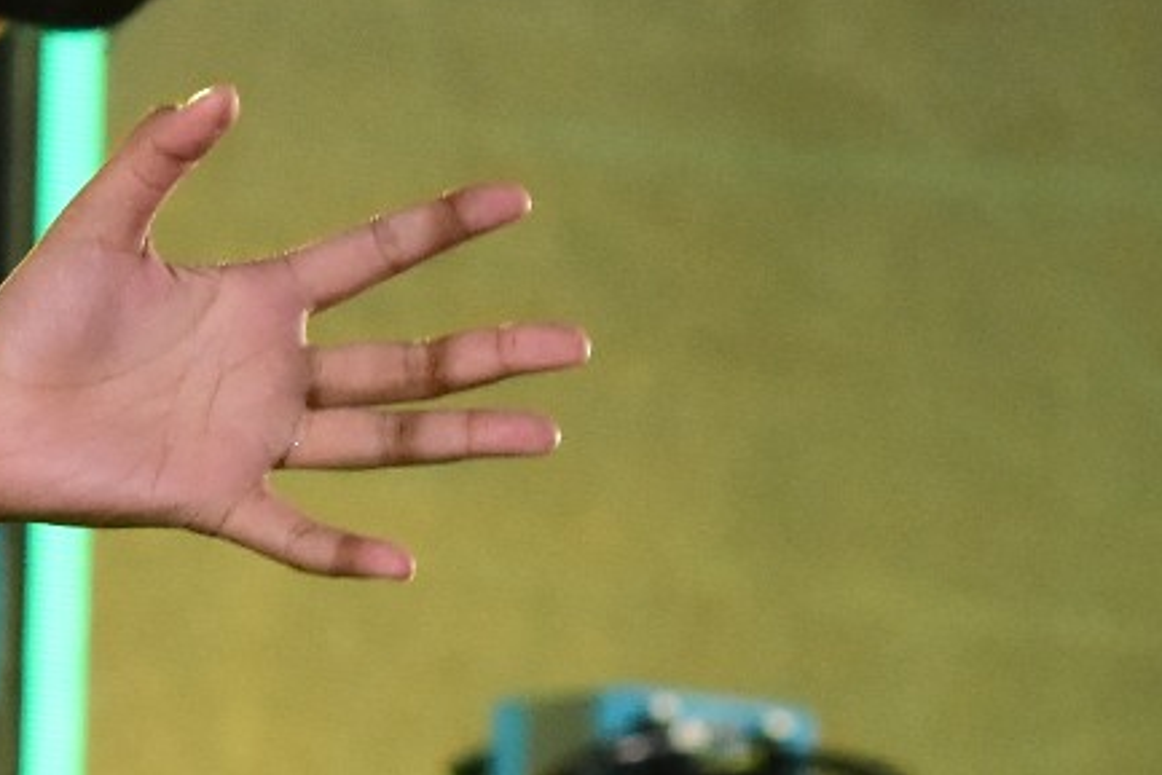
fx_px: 29222
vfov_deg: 1.5
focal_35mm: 905
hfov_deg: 2.3
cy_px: 31
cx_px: -327
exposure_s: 1/200
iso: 4000
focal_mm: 145
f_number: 5.6
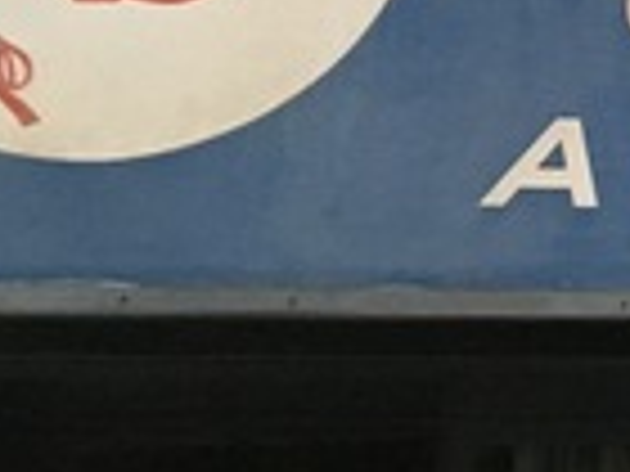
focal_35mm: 145
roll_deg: +2.9
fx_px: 2639
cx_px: 1462
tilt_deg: +19.5
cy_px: -65
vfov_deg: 10.1
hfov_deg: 11.5
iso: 250
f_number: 2.2
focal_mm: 4.15
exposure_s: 1/17
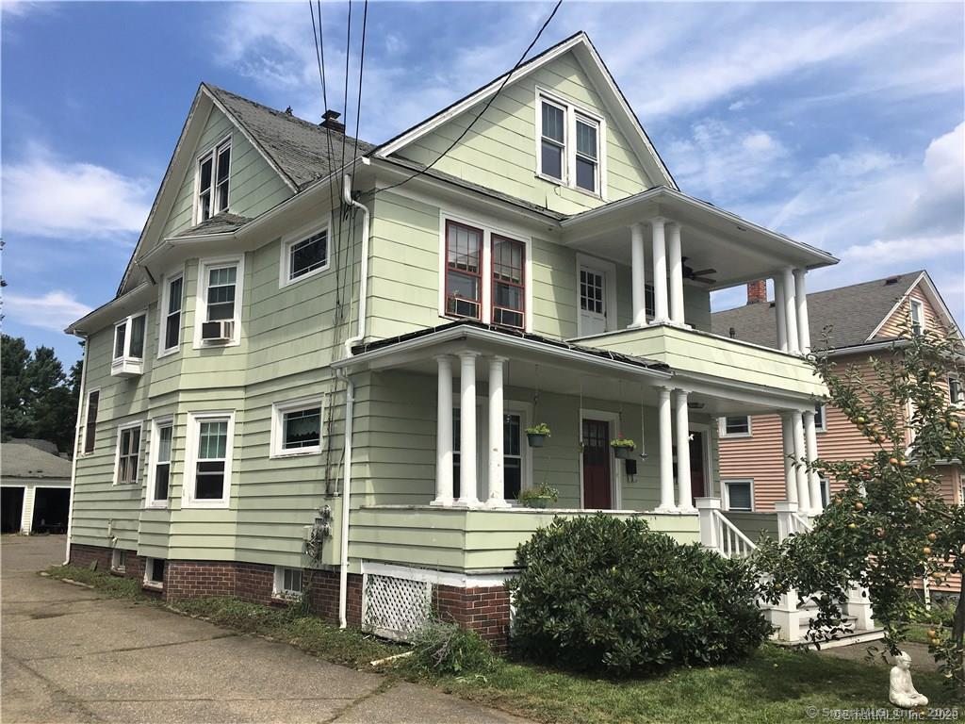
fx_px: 808
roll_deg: -0.1
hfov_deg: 61.7
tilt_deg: +11.6
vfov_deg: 48.2
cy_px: 362
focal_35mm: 29
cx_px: 482
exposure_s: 1/1603
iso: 25
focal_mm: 4.15
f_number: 2.2
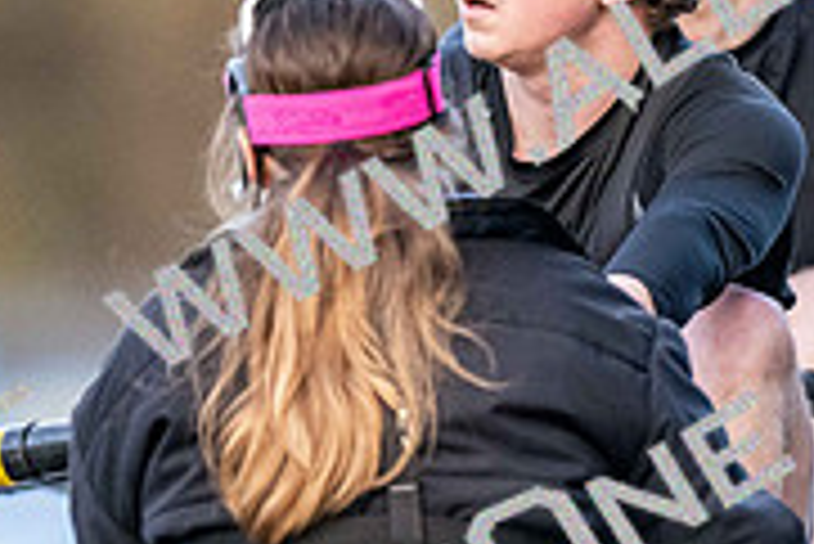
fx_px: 43447
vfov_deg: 0.7
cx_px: 661
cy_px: 380
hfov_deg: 1.1
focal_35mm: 1920
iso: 3200
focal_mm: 600
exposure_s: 1/2500
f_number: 4
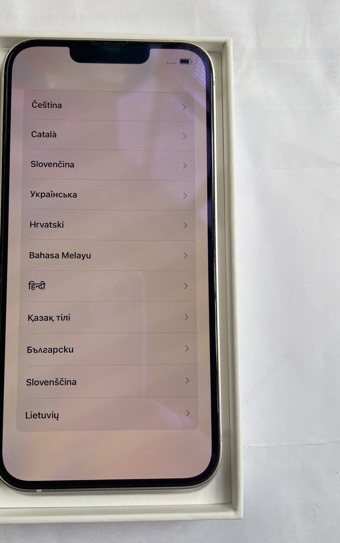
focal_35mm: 28
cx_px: 135
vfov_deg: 66.5
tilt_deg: -83.6
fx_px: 415
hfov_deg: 44.3
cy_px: 272
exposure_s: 1/135
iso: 32
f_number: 1.6
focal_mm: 4.2
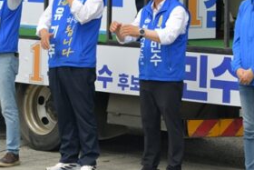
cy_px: 25
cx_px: 58
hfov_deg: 9.8
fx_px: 1482
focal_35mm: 210
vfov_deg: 6.5
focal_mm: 92
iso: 200
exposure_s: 1/250
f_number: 9
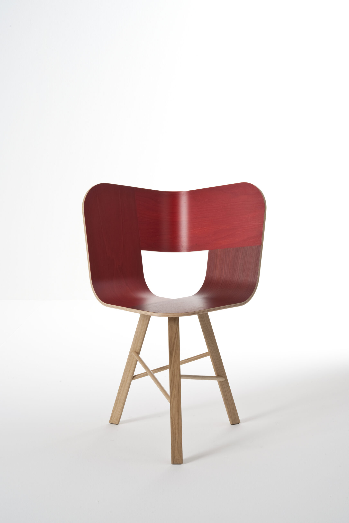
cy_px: 262
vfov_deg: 36.2
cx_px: 174
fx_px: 800
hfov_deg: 24.6
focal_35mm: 55
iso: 100
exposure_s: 1.5
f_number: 16
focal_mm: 55
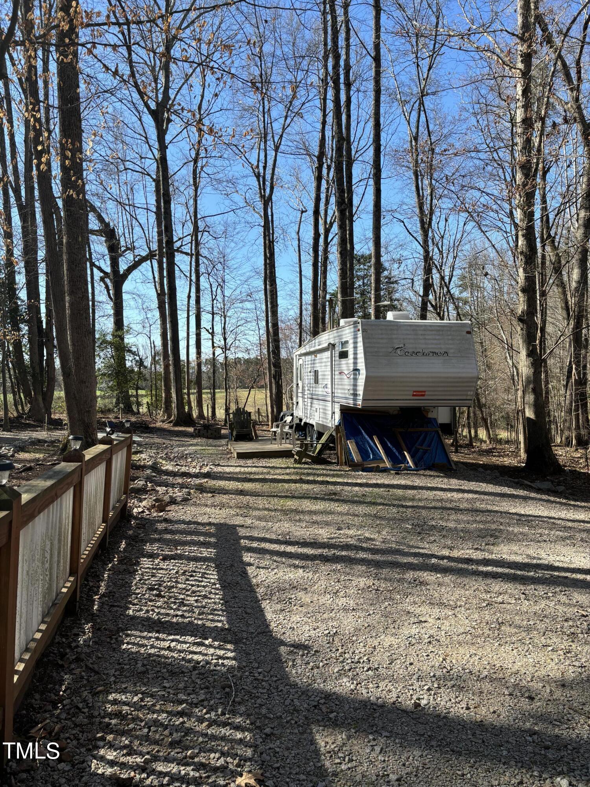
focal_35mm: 26
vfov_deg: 67.3
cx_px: 295
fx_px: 591
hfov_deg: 53.1
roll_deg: +0.8
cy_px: 394
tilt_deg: +0.1
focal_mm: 5.96
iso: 50
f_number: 1.6
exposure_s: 1/1543
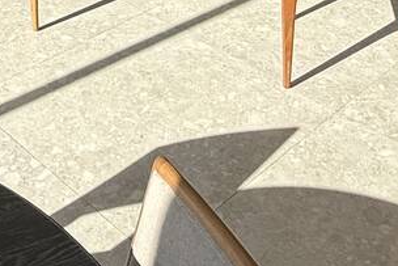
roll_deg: +0.8
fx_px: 763
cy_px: -343
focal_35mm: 69
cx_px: 75
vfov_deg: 14.4
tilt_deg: -2.5
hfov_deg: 28.5
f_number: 2.2
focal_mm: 2.22
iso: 50
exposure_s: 1/522
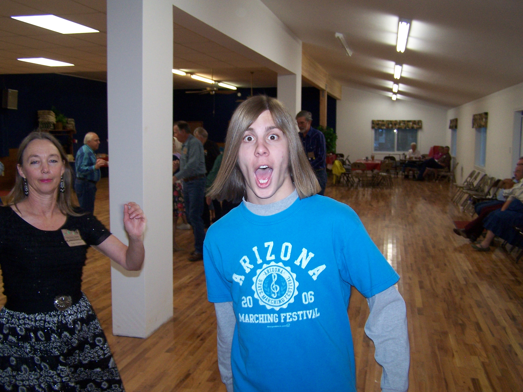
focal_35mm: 38
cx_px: 262
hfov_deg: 49.0
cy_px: 196
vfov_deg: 37.7
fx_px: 574
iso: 140
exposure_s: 1/60
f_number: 2.8
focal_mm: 6.3
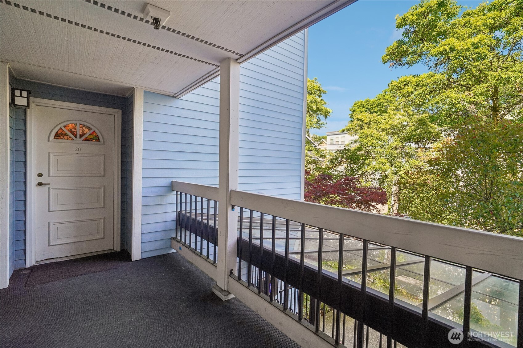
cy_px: 174
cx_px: 262
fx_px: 232
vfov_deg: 73.7
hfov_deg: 96.7
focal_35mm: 16
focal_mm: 16
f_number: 8
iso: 1600
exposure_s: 1/125
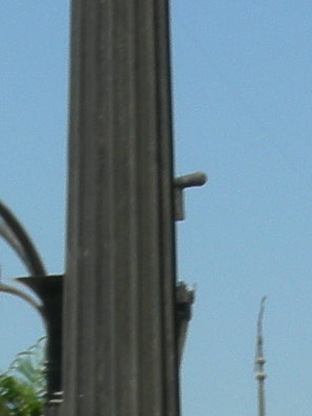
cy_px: 686
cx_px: 335
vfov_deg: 3.1
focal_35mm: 645
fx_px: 7751
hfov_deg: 2.3
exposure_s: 1/246
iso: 64
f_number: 6.5
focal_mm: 26.3
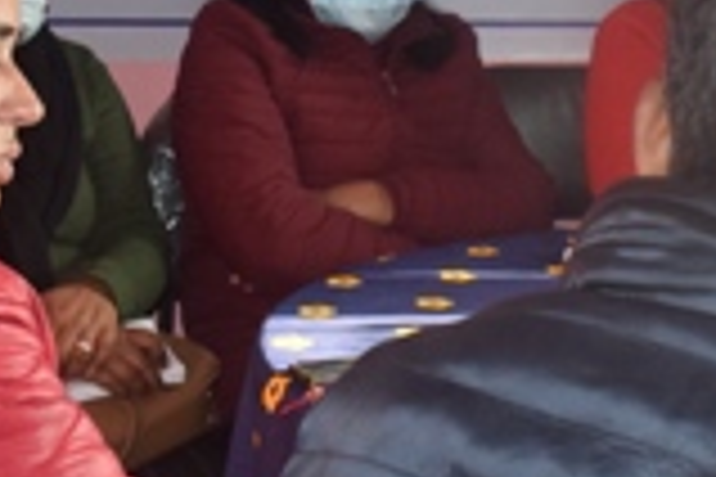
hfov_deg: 15.0
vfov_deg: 10.3
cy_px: 137
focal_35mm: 133
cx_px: 802
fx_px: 2645
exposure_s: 1/125
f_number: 5.6
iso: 800
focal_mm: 22
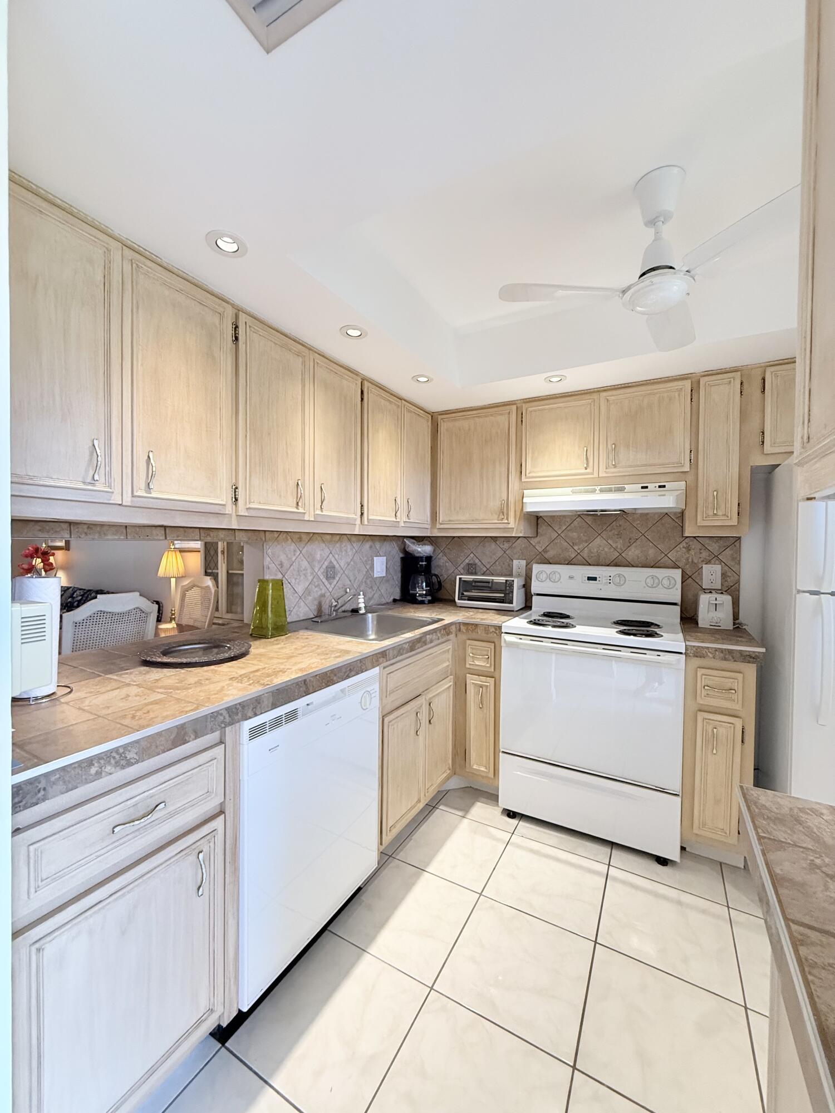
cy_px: 556
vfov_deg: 102.1
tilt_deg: -0.4
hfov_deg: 85.7
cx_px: 418
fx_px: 450
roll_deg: -0.5
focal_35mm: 14
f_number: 2.2
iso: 250
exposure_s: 1/120
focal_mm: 2.22
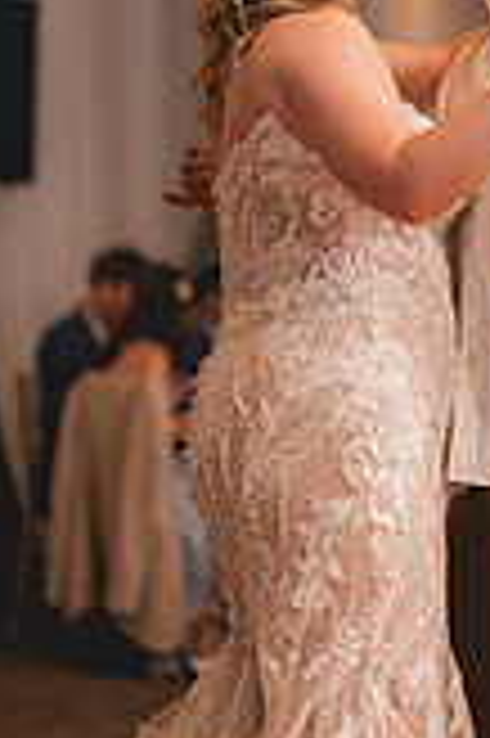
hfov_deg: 9.9
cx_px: 441
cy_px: 252
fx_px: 2803
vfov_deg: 15.0
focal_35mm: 137
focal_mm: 50
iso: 125
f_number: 1.2
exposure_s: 1/250
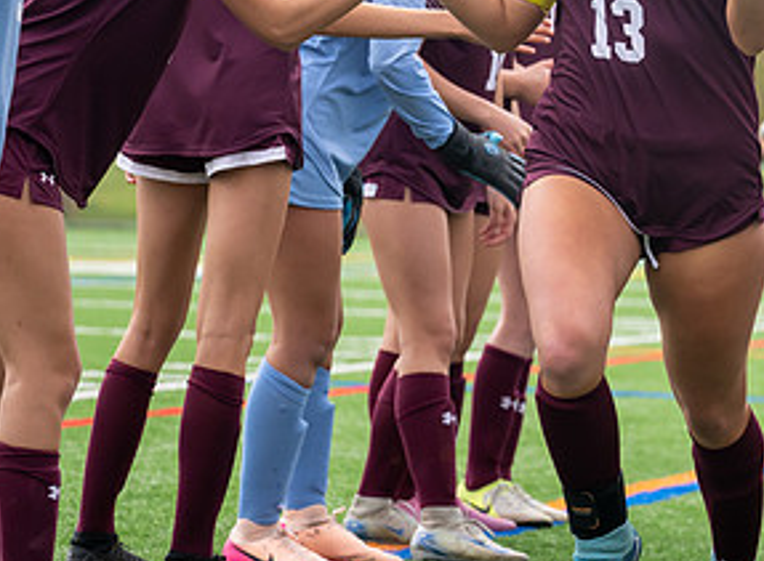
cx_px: 722
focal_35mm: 208
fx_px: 4558
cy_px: -72
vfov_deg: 7.0
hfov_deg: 9.5
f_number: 2.8
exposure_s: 1/2000
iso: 280
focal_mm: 70
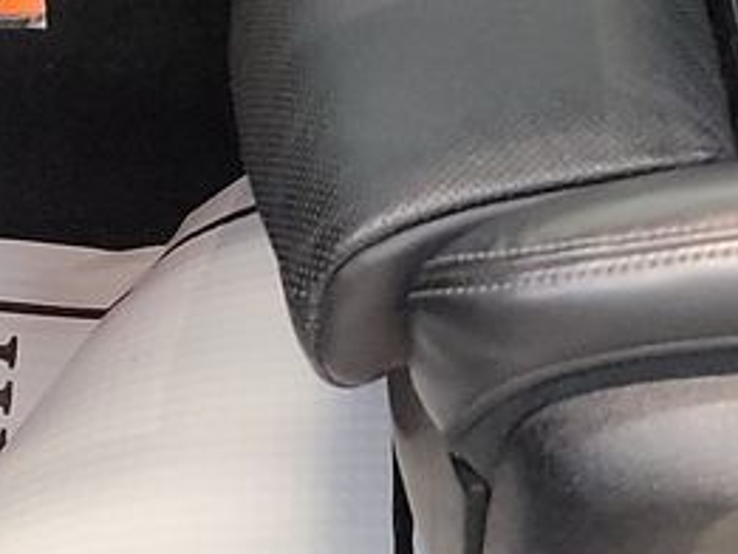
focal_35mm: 147
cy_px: -746
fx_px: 3135
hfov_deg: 13.1
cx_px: 879
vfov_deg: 9.1
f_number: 1.8
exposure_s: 1/59
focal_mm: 6.7
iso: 742
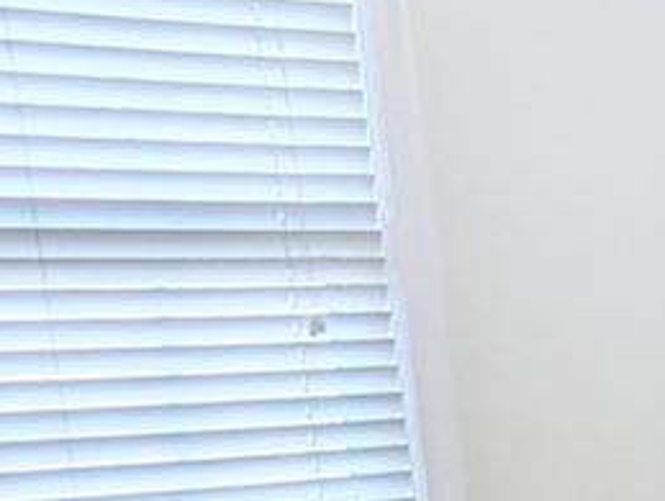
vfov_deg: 17.8
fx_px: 1539
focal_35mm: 80
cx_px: 1530
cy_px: 565
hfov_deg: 15.5
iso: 67
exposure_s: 1/60
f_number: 2.2
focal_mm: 1.95
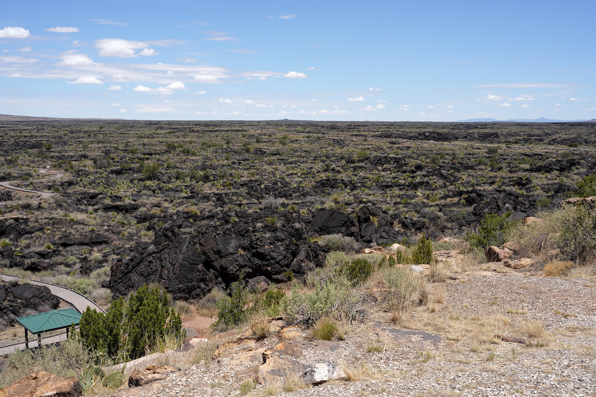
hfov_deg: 51.9
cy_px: 198
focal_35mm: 37
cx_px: 298
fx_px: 613
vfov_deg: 36.0
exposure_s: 1/100
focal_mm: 37
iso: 100
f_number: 16
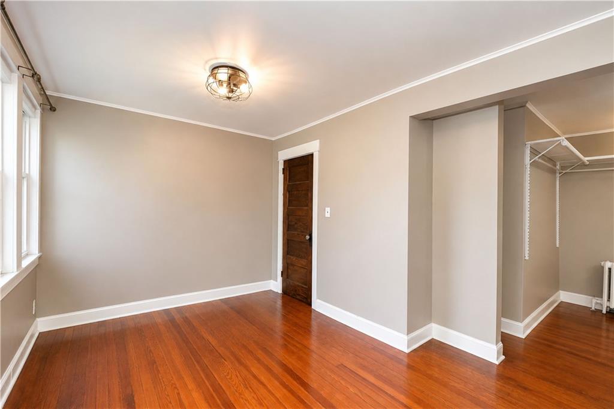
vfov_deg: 77.3
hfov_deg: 100.4
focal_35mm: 15
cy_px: 204
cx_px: 307
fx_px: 256
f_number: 7.1
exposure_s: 1/60
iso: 1600
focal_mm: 10
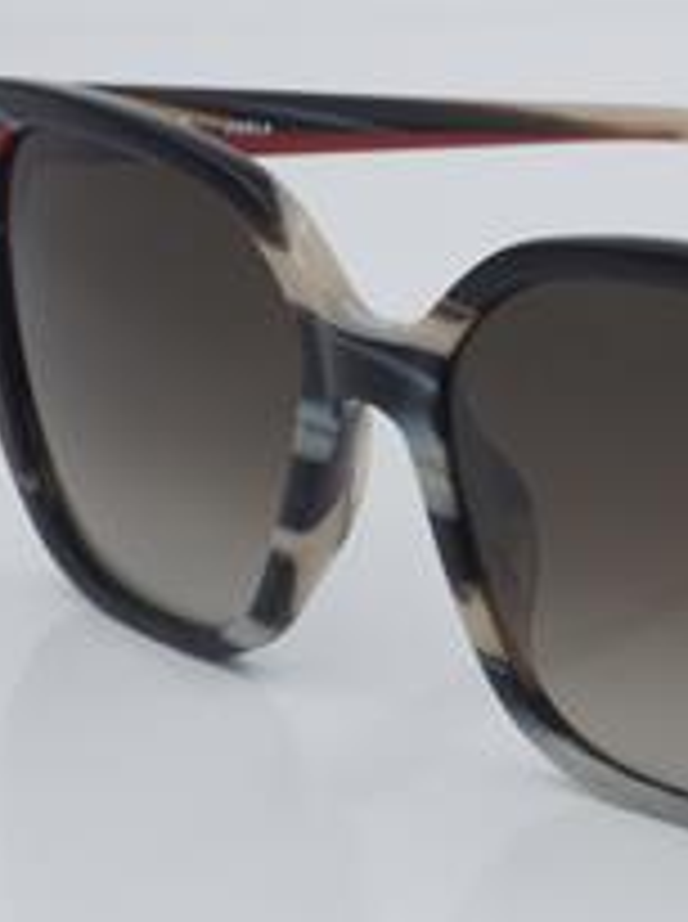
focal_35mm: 155
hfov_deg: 9.4
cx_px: 841
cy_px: 490
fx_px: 4119
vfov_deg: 12.8
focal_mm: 55
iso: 100
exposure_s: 1/4
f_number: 32
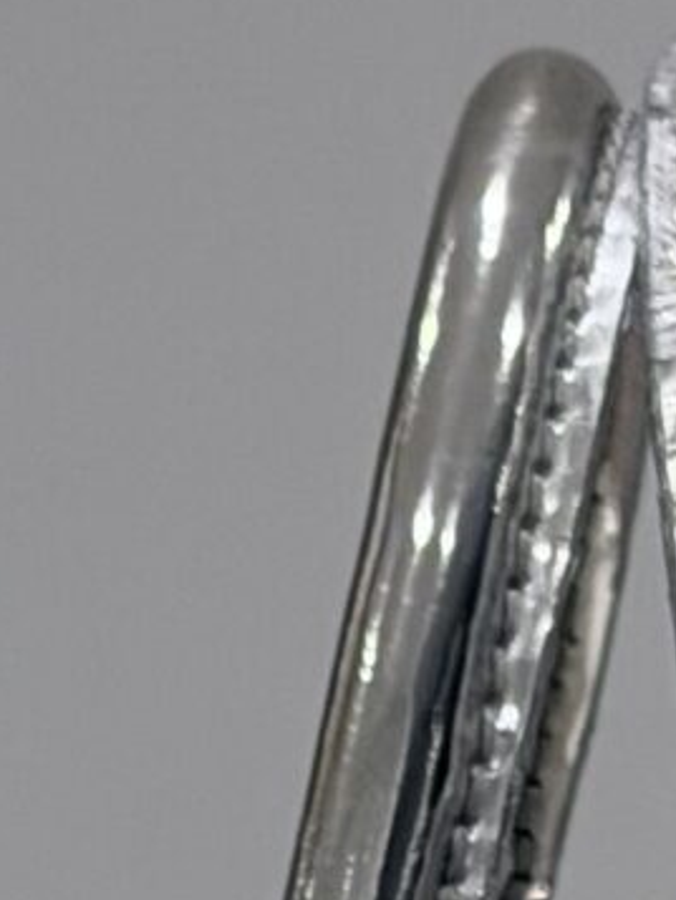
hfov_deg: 4.3
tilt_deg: -11.1
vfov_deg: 5.5
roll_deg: +3.0
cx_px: 636
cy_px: 2503
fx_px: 8952
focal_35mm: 344
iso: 80
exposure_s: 1/60
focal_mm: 6.76
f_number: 1.78
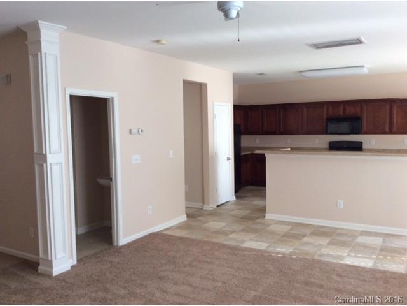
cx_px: 204
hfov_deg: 56.8
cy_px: 153
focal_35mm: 32
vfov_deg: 44.2
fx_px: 376
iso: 50
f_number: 2.4
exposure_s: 1/120
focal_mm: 3.3
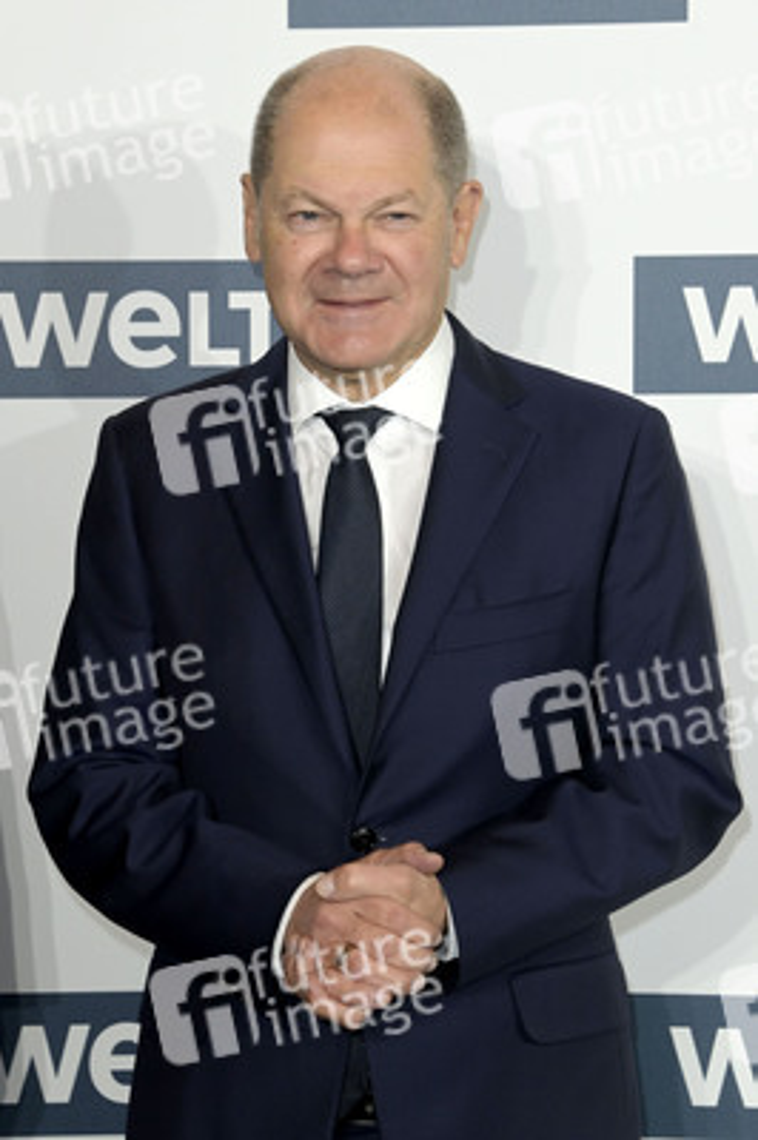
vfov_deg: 17.7
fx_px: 3670
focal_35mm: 116
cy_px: 570
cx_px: 379
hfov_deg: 11.8
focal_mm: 116
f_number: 7.1
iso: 2000
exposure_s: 1/250
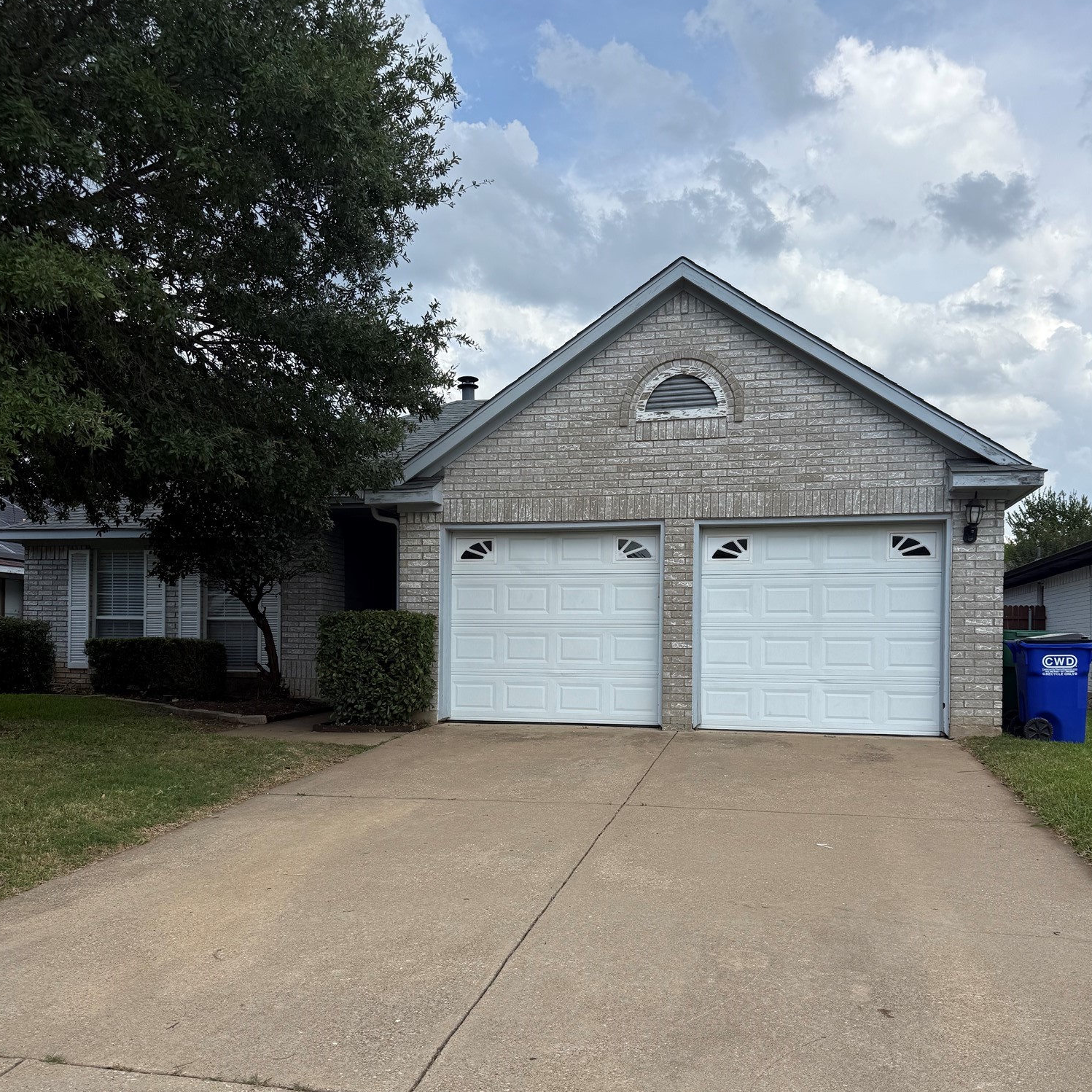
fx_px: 1035
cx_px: 543
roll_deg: -0.4
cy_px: 655
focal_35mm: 29
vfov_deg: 55.2
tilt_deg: +1.0
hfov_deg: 55.6
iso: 80
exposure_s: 1/3953
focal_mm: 6.76
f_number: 1.78
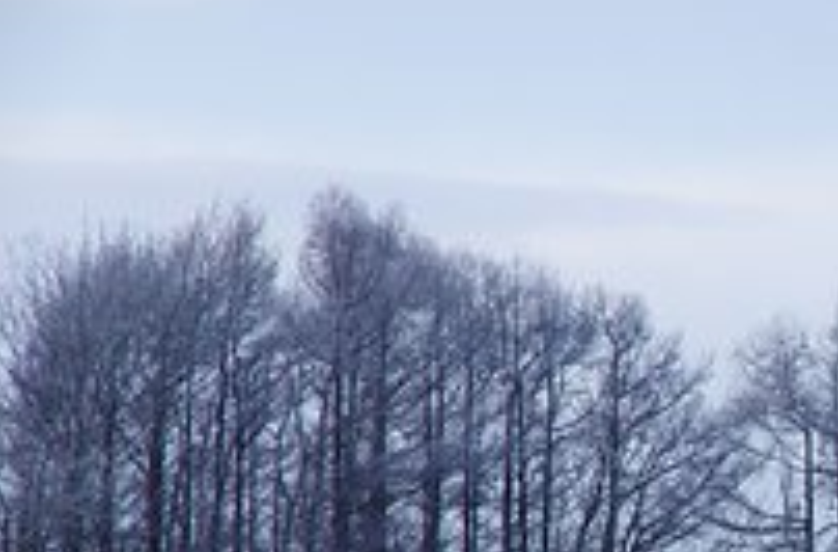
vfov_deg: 3.6
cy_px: 537
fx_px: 8835
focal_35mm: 381
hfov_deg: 5.4
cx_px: 1058
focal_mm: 100
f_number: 9
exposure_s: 1/100
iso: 160
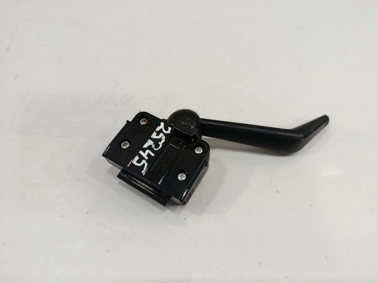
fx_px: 262
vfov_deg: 56.8
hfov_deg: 71.6
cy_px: 142
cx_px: 189
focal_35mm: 24
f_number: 1.7
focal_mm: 5.24
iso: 879
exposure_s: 1/100
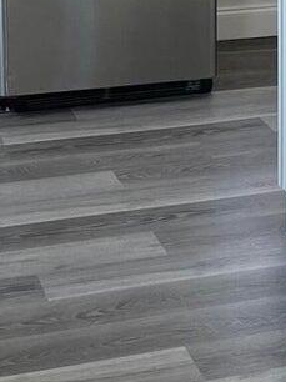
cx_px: 430
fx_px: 1500
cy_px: -32
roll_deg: -0.7
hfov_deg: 10.5
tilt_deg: -11.6
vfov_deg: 14.2
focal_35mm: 136
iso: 50
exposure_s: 1/121
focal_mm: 5.7
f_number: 1.5
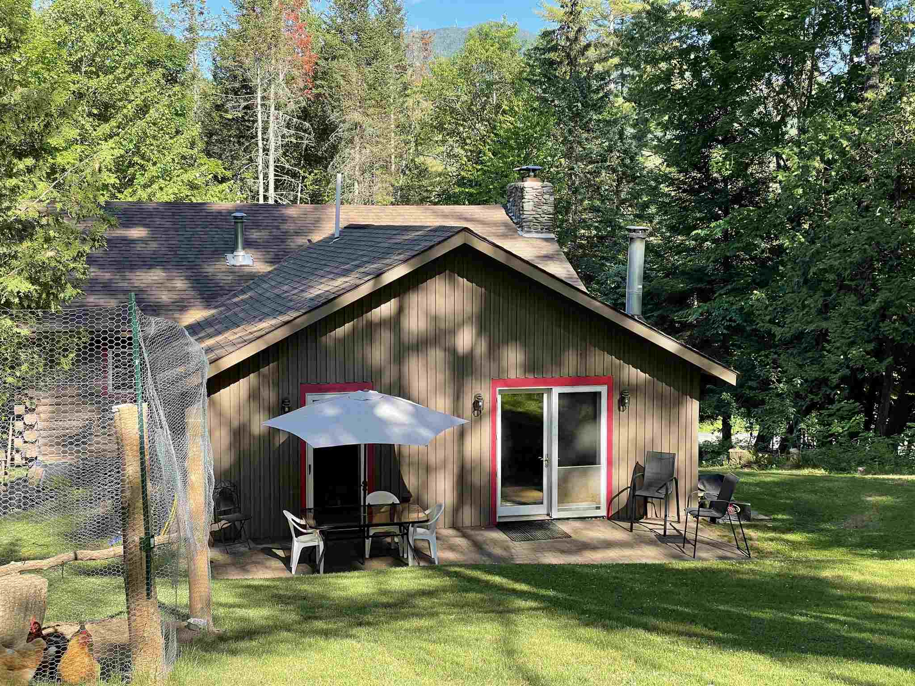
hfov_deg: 36.8
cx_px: 458
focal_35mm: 52
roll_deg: +0.1
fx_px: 1375
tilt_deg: -5.3
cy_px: 343
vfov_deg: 28.0
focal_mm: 6
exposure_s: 1/304
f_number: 2
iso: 25
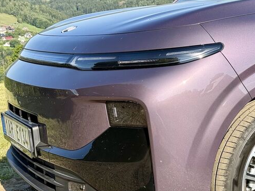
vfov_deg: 20.4
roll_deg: +2.2
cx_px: 172
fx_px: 530
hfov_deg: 26.9
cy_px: 123
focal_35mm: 72
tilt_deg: -13.2
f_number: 1.78
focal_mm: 6.76
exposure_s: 1/1931
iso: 100
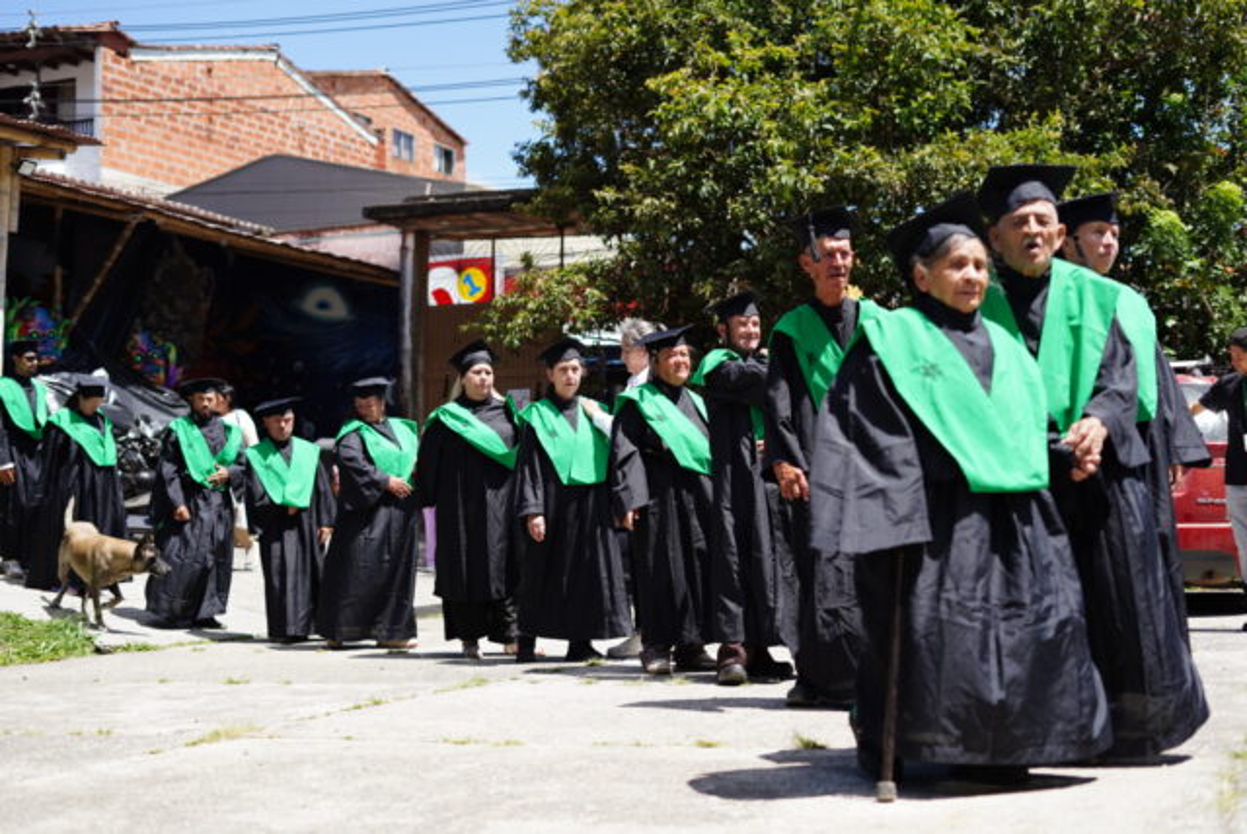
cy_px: 417
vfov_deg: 27.0
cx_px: 624
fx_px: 1733
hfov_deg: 39.6
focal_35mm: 50
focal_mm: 50
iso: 100
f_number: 2.8
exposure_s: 1/1000
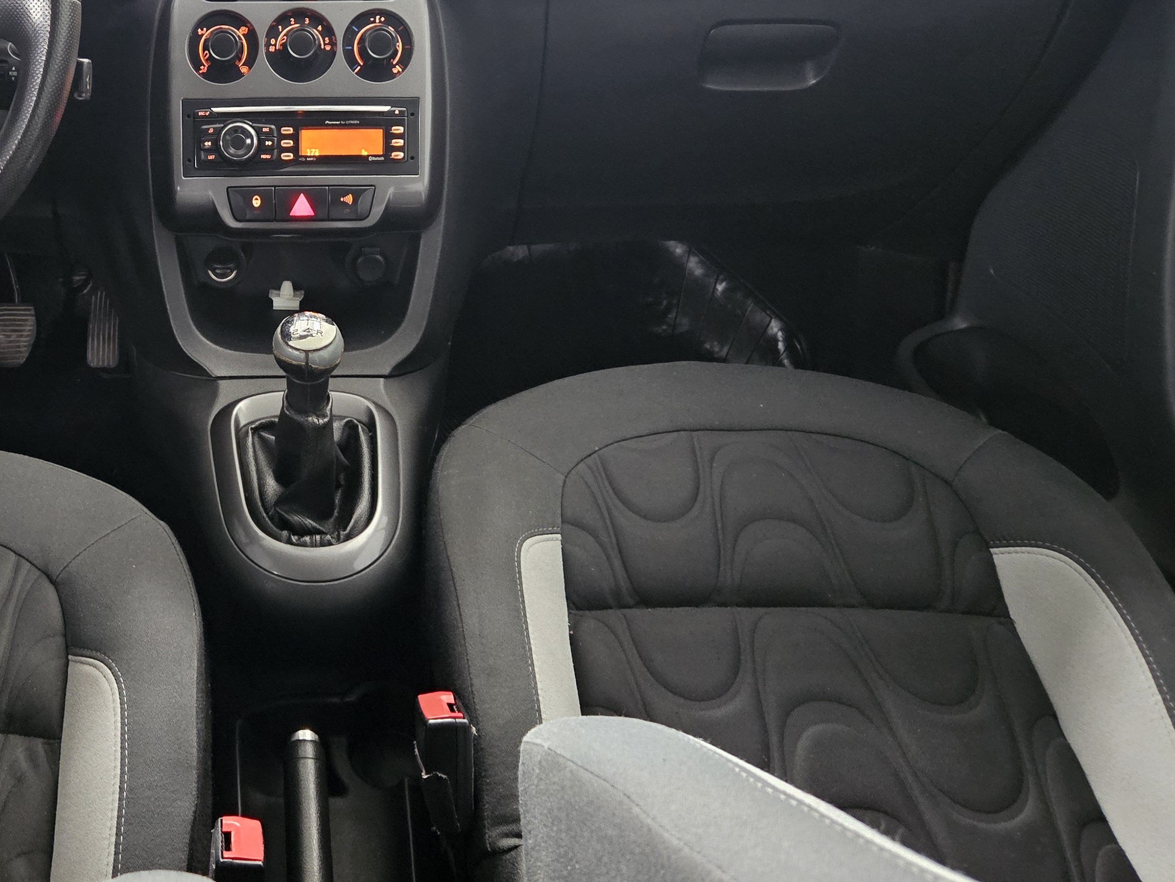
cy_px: 348
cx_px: 242
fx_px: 1256
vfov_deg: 38.5
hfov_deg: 47.5
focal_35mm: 37
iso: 1250
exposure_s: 1/25
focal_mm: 5.4
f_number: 1.8
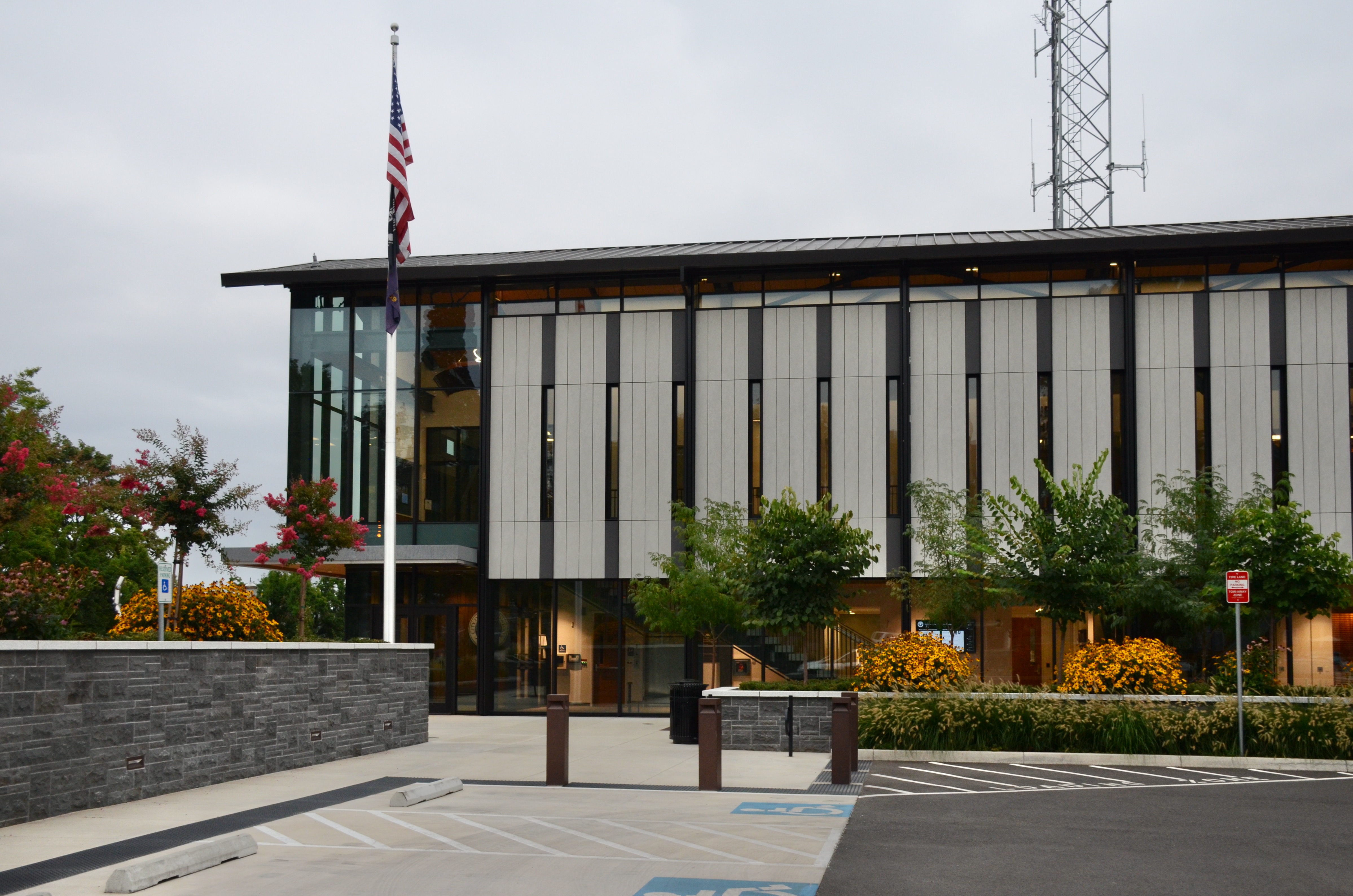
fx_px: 1350
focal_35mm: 36
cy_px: 448
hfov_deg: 53.2
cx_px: 676
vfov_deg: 36.7
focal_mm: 24
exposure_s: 1/125
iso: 640
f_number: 6.3
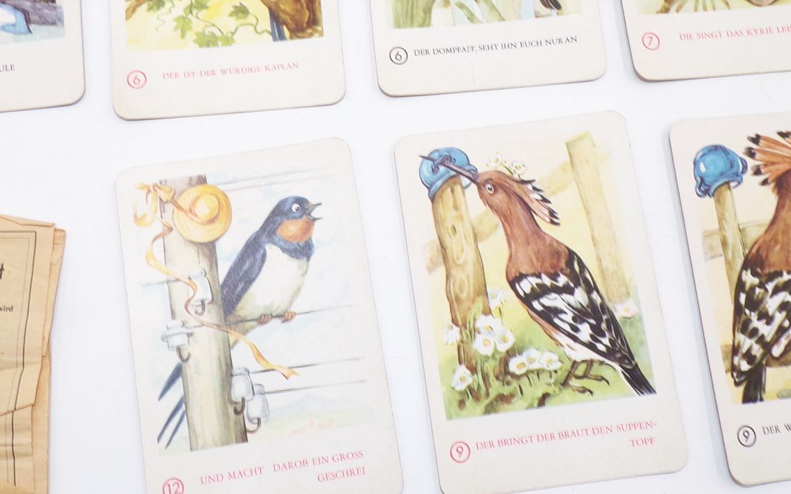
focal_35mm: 42
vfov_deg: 30.3
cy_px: 162
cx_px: 347
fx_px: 906
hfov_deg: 47.1
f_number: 4.4
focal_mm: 4.3
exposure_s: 1/38
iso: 80
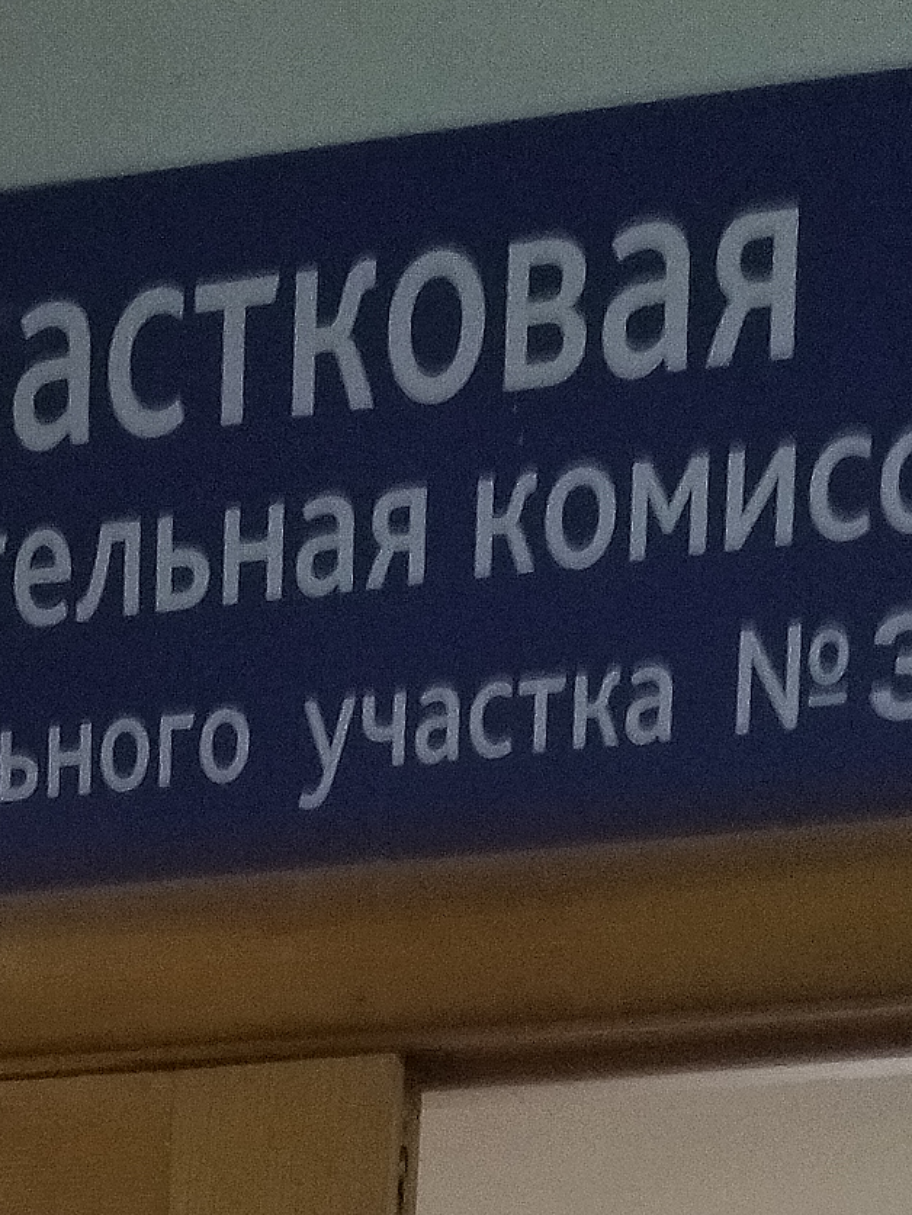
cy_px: 2411
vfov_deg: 13.2
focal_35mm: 129
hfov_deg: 11.4
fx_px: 4530
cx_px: 7
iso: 431
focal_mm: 4.74
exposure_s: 1/17
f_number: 1.79
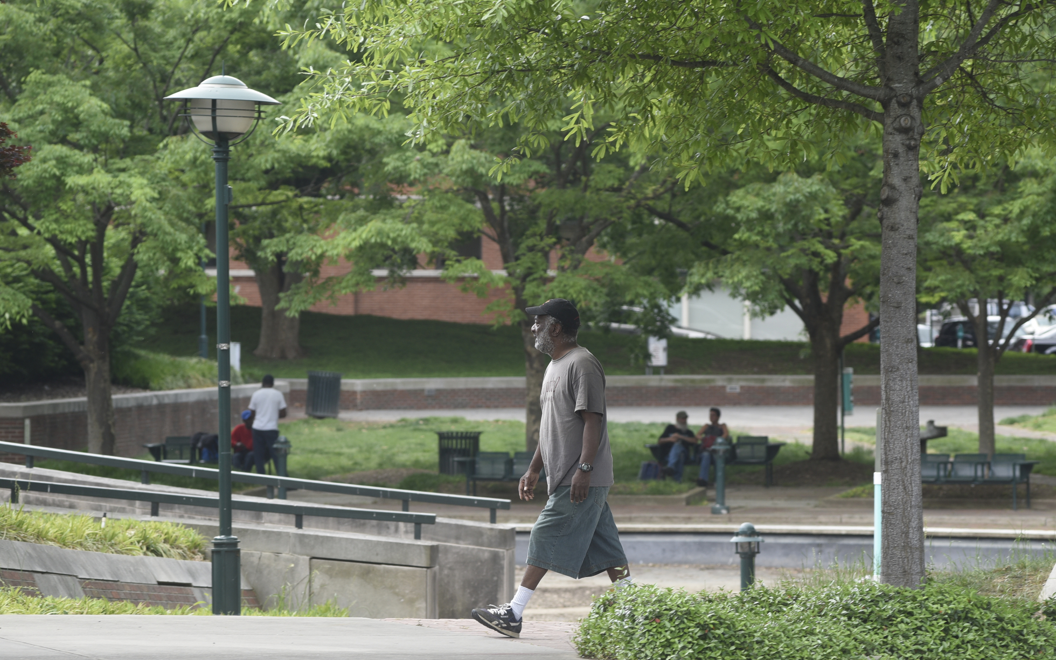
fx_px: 5209
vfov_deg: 7.2
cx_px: 569
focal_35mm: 181
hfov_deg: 11.6
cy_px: 391
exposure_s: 1/160
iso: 250
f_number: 6.3
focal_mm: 145
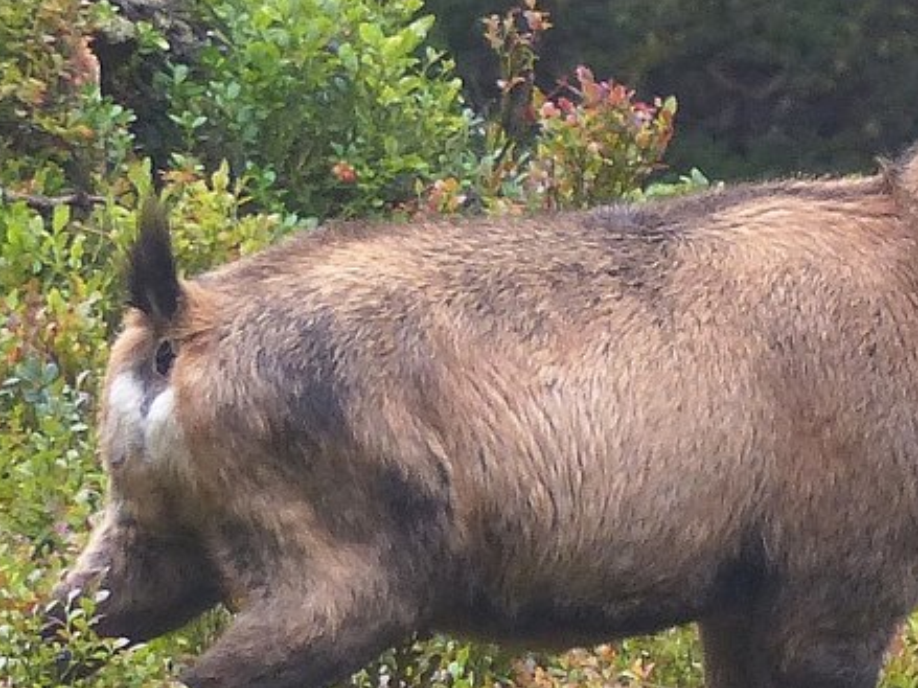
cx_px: 669
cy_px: 289
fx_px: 15616
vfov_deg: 2.5
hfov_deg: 3.4
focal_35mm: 589
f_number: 2.8
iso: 250
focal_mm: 58.2
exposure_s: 1/100
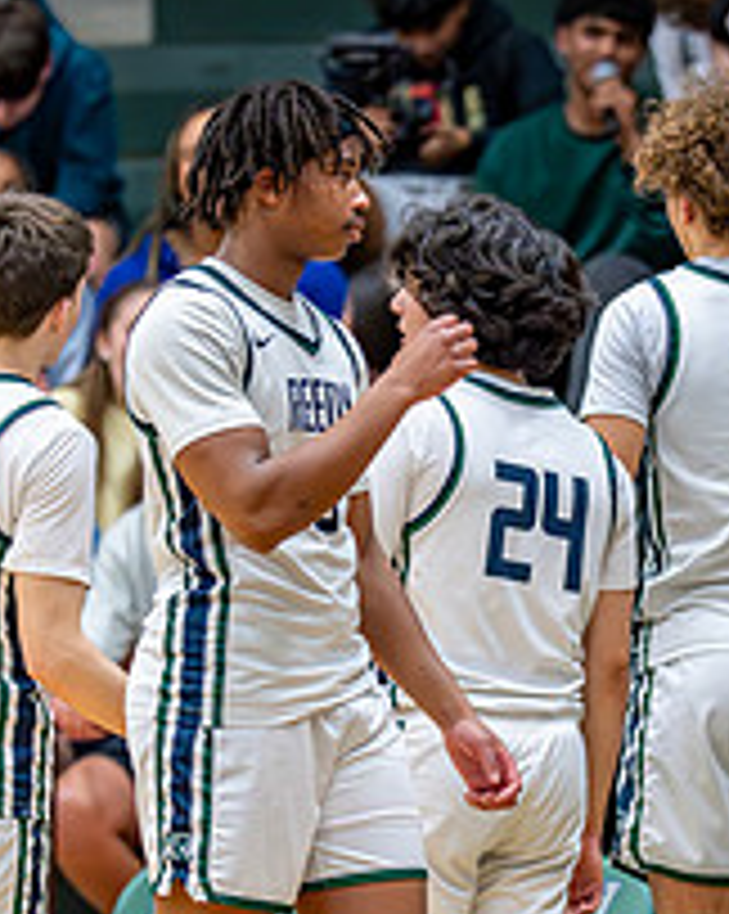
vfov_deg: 3.9
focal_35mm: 501
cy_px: 694
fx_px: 13532
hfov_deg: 3.1
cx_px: 573
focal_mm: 135
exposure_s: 1/1000
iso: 2500
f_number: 1.8
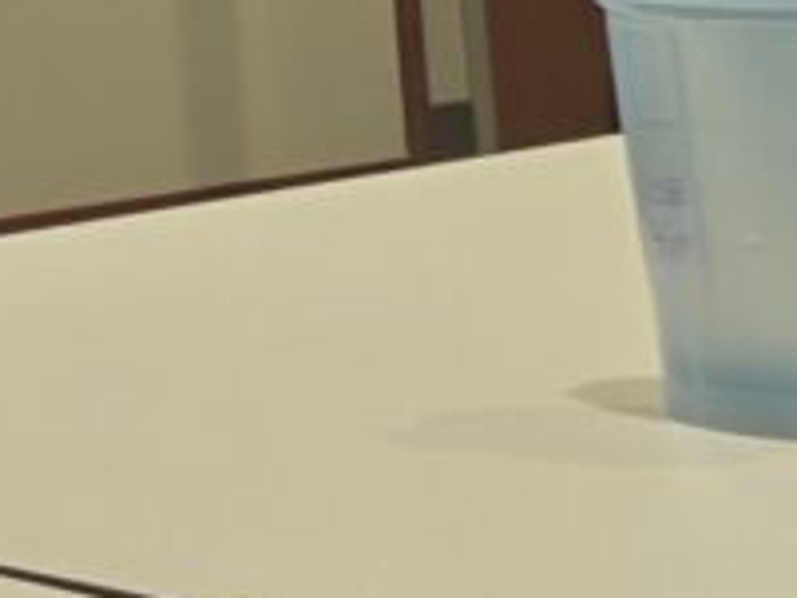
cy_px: -804
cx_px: -2086
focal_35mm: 183
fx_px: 4216
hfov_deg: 8.0
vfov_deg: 7.6
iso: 50
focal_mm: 6.3
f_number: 1.7
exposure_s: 1/55.3
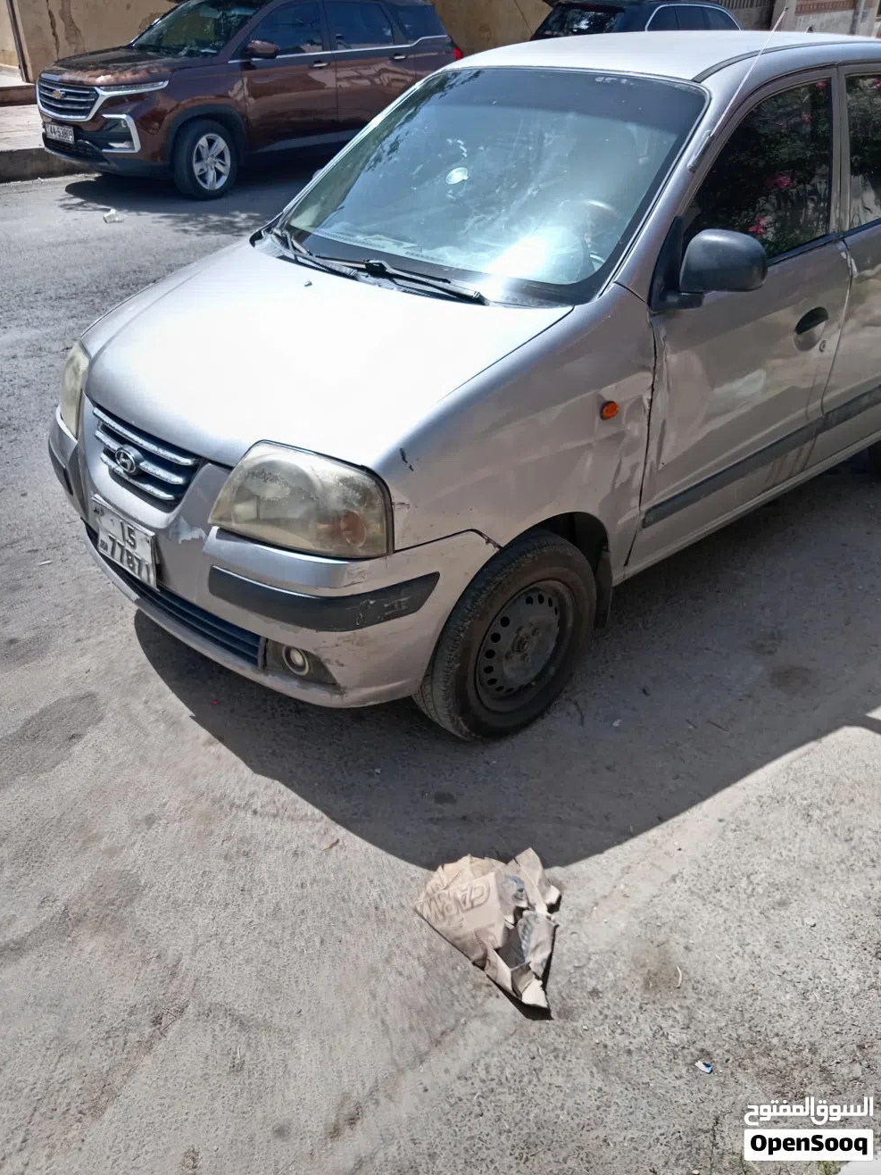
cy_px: 573
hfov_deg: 49.7
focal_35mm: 28
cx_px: 438
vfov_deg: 63.4
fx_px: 950
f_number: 1.8
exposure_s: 1/420
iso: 100
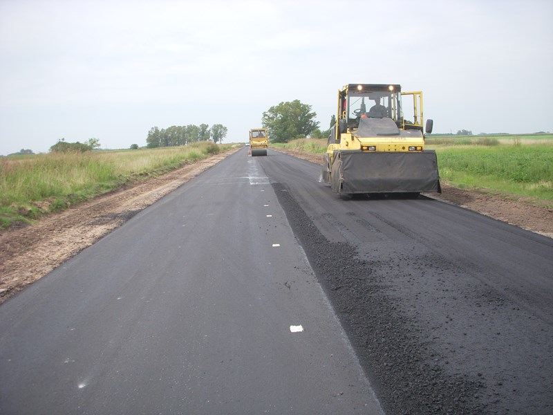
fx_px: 607
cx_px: 276
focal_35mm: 38
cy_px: 208
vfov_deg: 37.7
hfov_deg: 49.0
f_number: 3.3
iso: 100
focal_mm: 6.3
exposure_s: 1/640
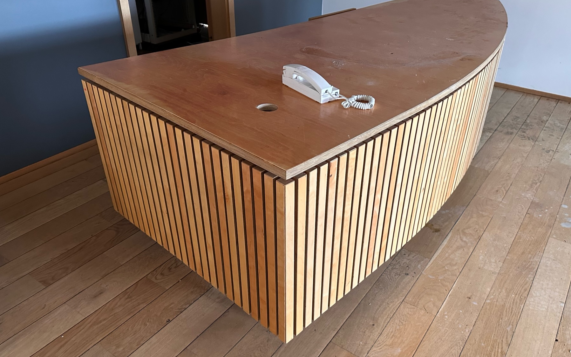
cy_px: 196
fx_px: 451
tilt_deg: -33.2
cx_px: 305
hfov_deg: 64.6
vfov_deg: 43.1
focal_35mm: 29
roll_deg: -2.5
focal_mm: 6.86
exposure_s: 1/50
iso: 500
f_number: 1.78
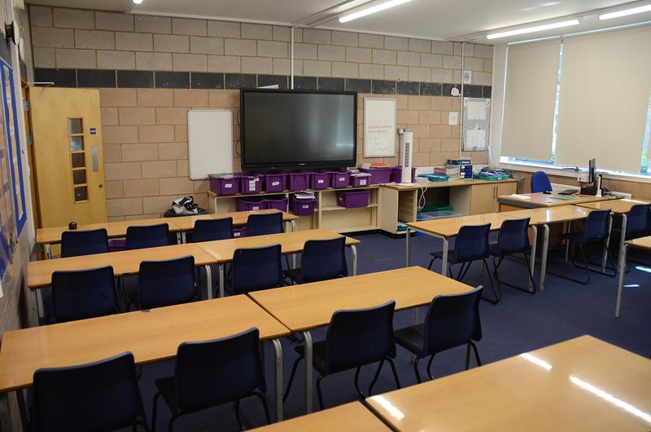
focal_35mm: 27
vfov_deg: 47.7
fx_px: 487
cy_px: 216
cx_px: 326
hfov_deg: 67.5
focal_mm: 18
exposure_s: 1/80
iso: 250
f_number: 3.5
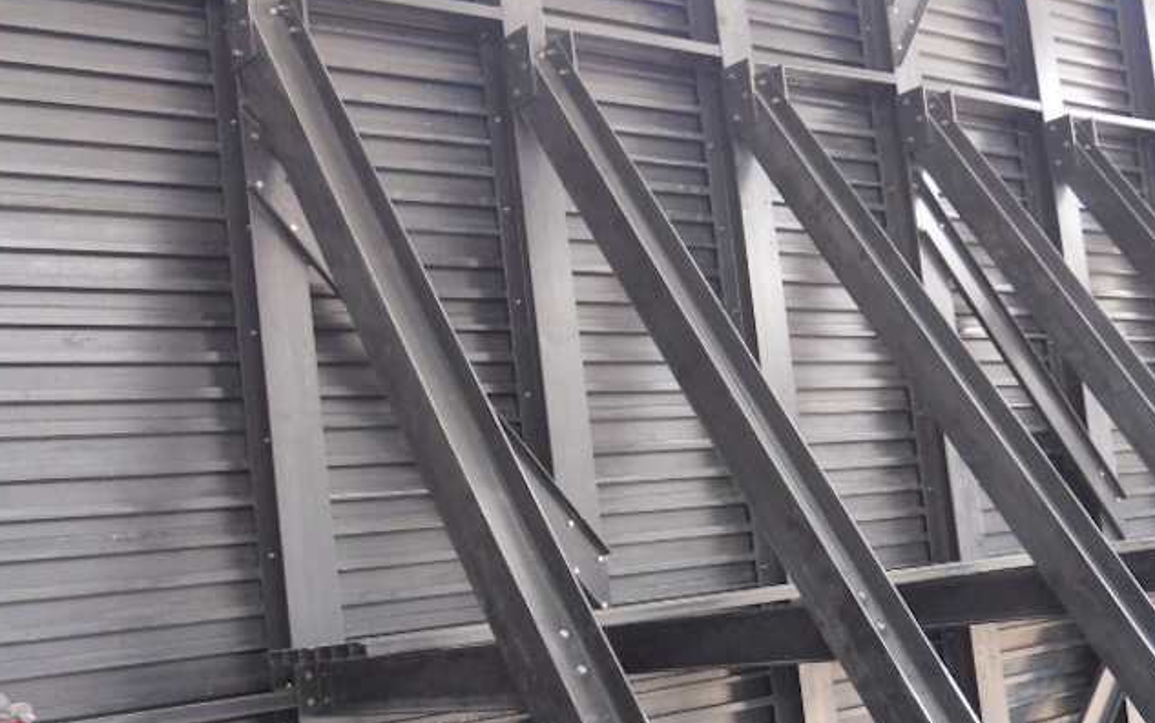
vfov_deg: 25.8
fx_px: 1574
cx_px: 722
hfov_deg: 40.0
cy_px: 385
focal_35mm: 50
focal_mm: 5
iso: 400
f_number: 2.7
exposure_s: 1/160
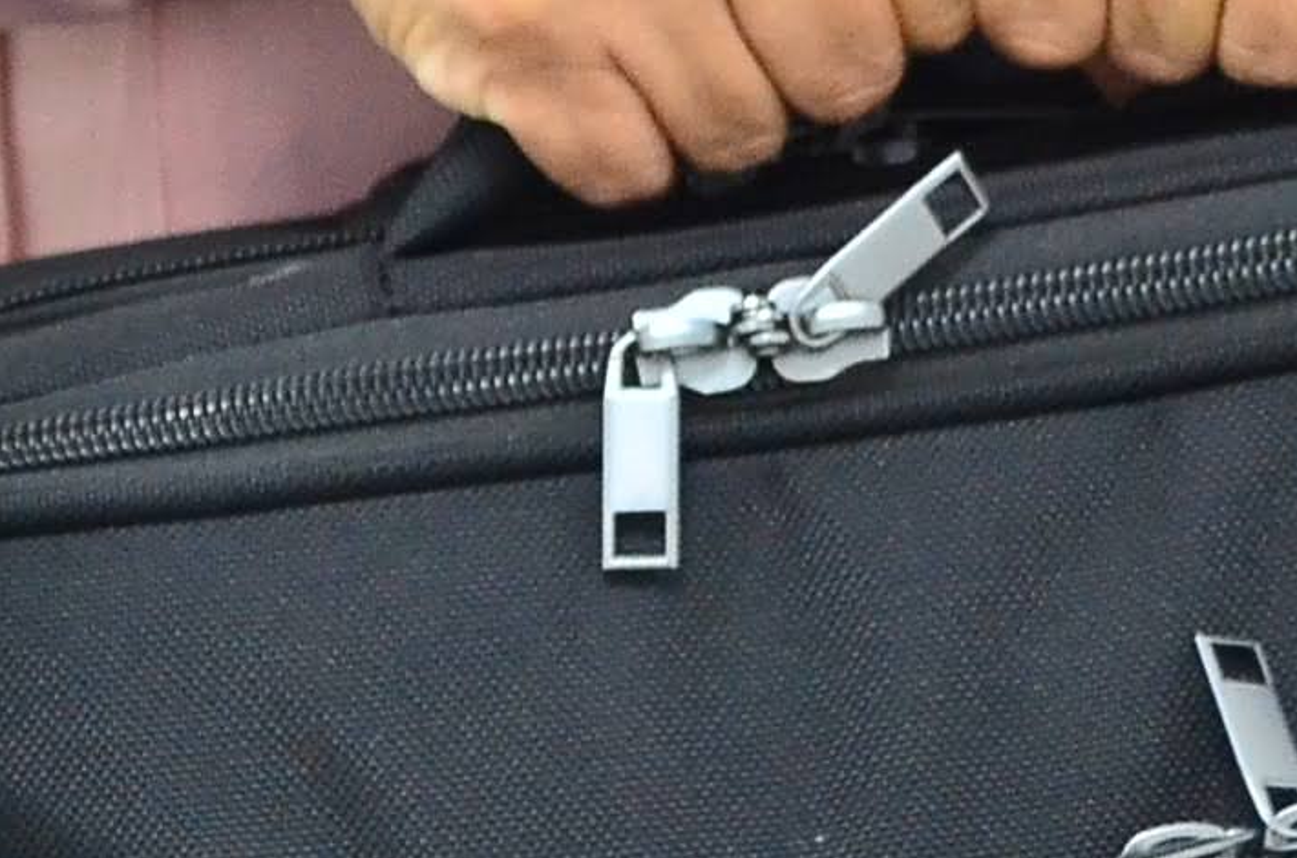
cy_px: 975
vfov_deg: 6.7
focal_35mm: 203
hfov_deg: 9.9
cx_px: -632
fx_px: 7297
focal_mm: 26
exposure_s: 1/40
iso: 1000
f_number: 4.2
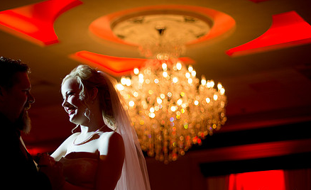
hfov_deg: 26.1
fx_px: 666
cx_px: 92
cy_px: 125
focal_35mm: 79
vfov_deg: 16.2
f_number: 1.8
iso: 500
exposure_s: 1/60
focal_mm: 50
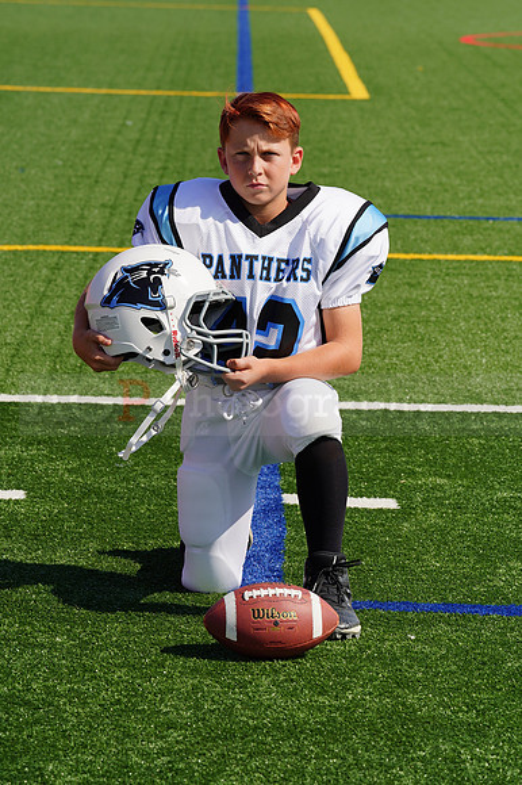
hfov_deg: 7.9
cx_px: 261
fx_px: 3767
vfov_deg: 11.9
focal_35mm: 173
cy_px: 392
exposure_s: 1/250
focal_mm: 173
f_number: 11
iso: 100
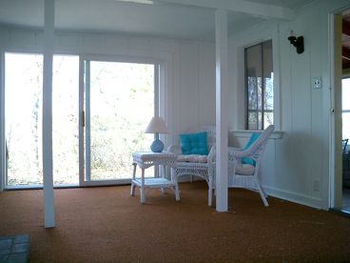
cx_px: 175
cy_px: 132
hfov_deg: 52.6
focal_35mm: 35
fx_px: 354
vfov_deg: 40.7
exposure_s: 1/80
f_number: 4.2
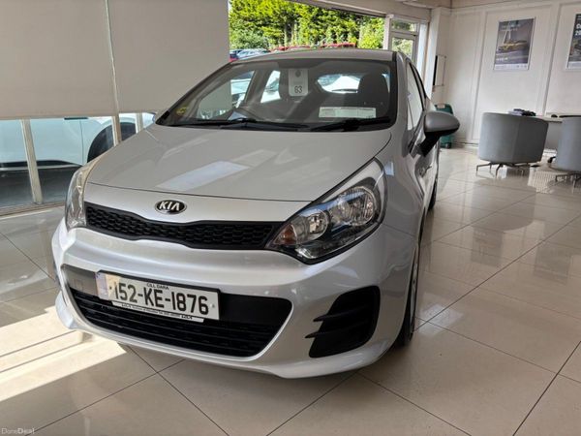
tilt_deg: -16.1
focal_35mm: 26
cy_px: 218
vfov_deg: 53.1
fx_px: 436
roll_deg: +0.0
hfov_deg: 67.3
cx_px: 290
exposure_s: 1/439
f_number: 1.6
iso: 50
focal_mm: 5.96
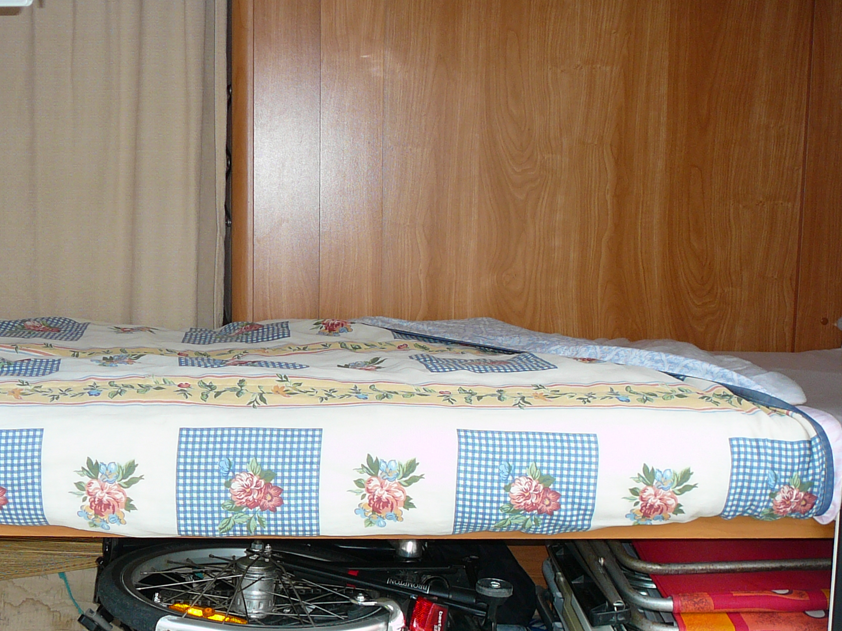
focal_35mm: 53
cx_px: 240
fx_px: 1289
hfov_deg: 35.6
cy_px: 377
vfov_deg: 27.5
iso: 80
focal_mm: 5.2
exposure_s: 1/80
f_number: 2.8
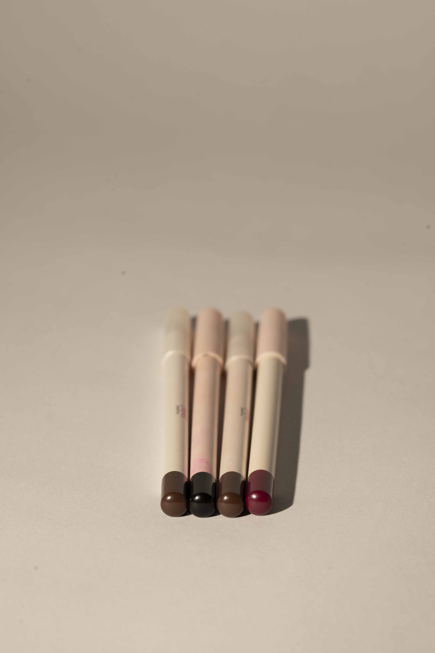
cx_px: 218
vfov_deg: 10.3
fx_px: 3630
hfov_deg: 6.9
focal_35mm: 200
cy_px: 326
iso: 125
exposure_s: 1/50
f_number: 11
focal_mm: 200
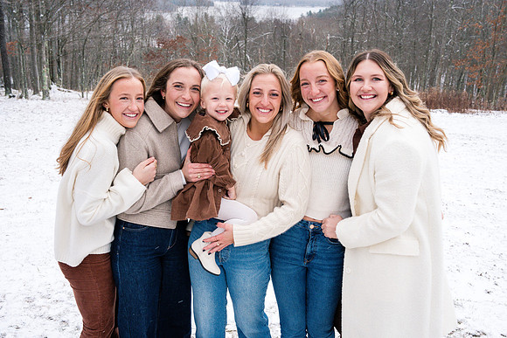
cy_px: 169
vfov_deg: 35.1
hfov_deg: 50.7
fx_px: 535
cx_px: 254
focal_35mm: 38
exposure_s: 1/250
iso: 1000
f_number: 8
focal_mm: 38
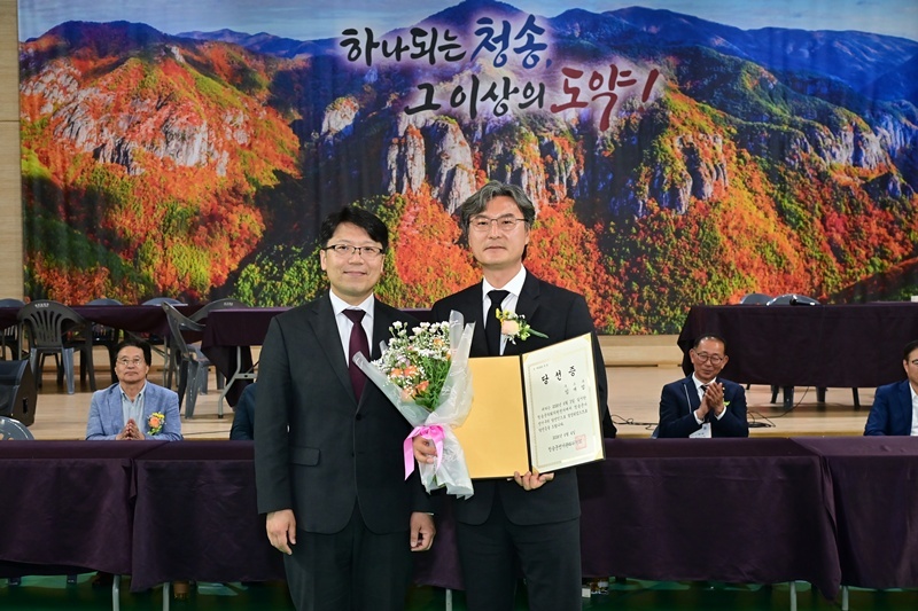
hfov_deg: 39.6
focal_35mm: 50
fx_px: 1275
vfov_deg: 27.0
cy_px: 306
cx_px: 459
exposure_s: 1/250
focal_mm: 50
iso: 2500
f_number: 5.6
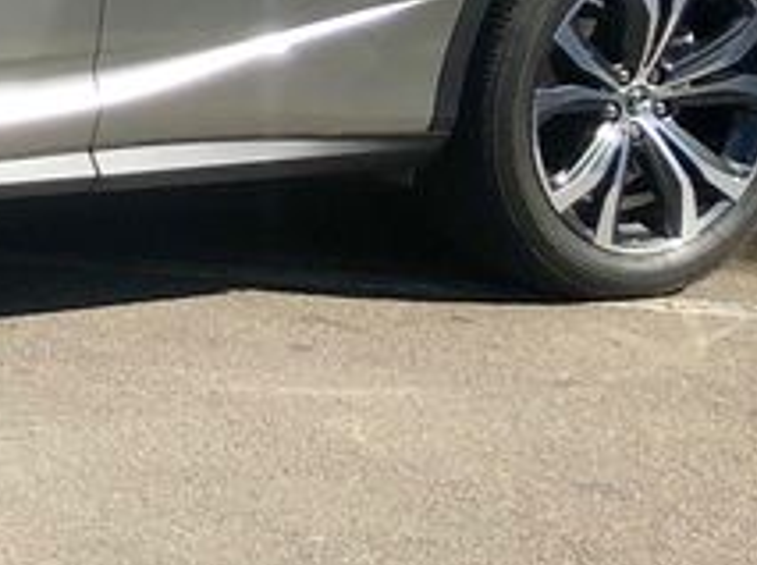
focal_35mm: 158
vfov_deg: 9.3
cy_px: 89
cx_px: -1166
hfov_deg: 10.5
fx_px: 3449
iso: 20
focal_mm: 3.99
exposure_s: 1/1429
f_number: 1.8
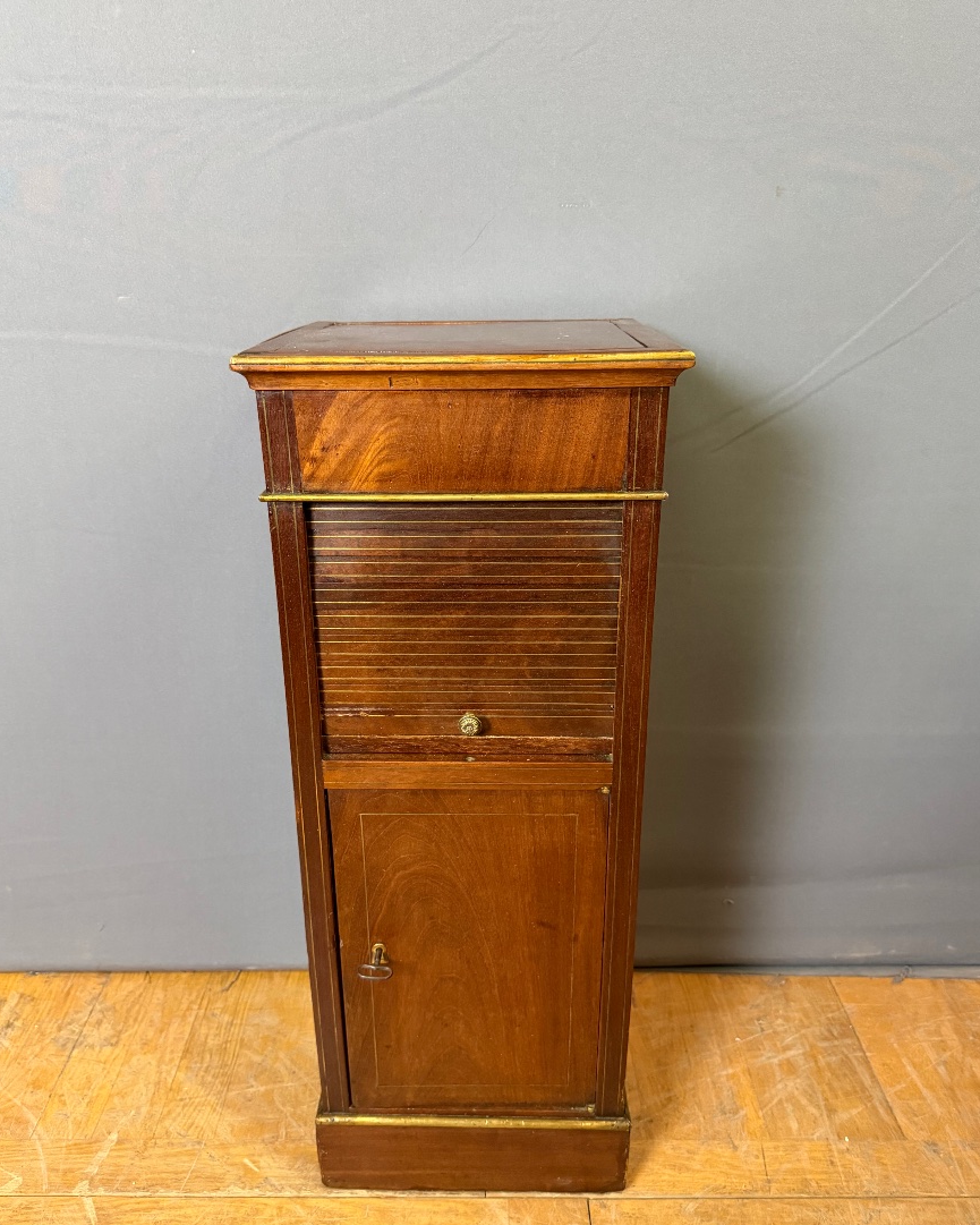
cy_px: 652
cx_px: 479
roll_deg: +0.9
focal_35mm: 26
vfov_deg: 66.0
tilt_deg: -22.9
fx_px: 943
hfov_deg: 54.9
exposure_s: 1/50
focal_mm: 6.76
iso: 640
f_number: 1.78
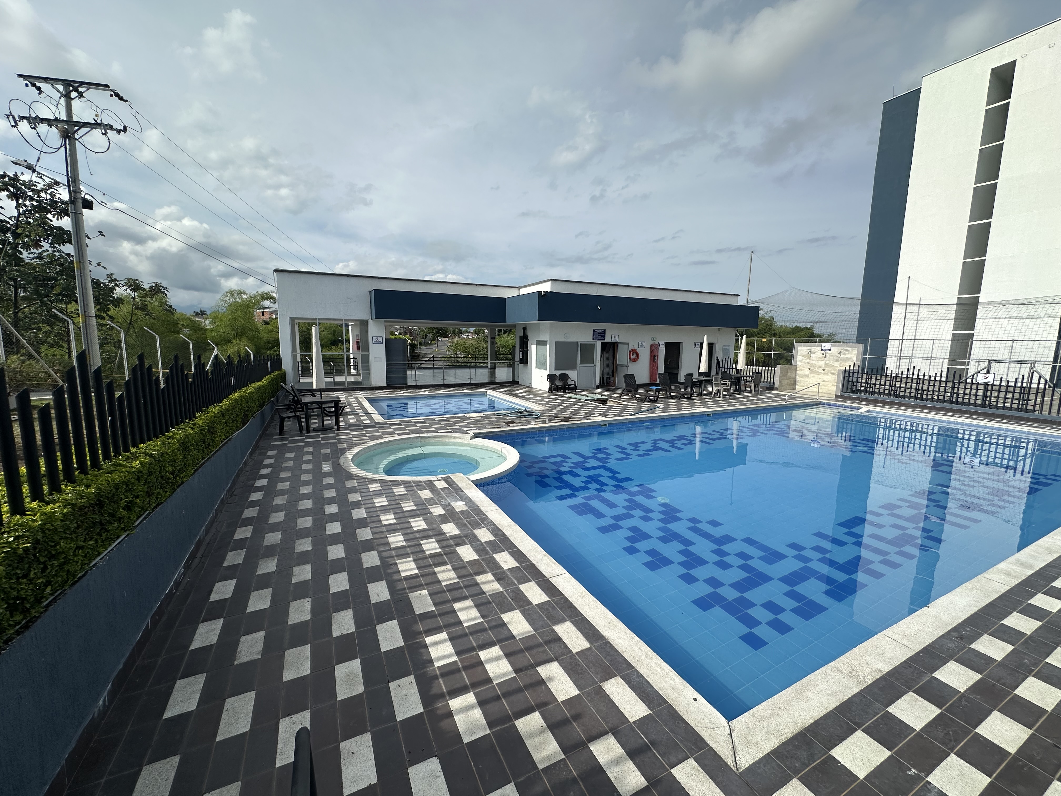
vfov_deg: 85.7
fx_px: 429
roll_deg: -0.2
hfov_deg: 102.1
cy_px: 398
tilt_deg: -8.1
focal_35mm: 14
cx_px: 530
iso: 40
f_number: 2.2
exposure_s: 1/2681
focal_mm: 2.22
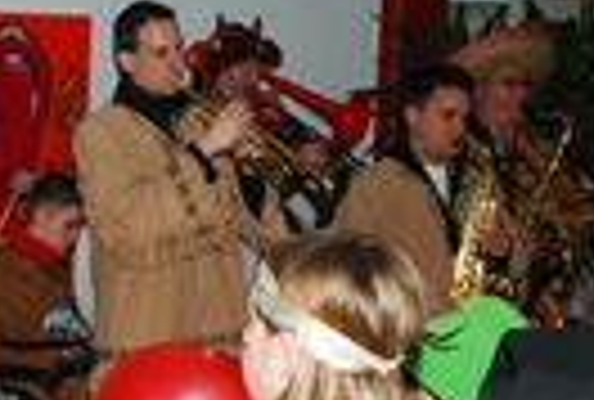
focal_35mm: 118
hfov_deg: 16.6
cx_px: -117
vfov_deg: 11.7
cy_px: 252
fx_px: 1954
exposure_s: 1/200
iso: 800
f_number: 10
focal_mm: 26
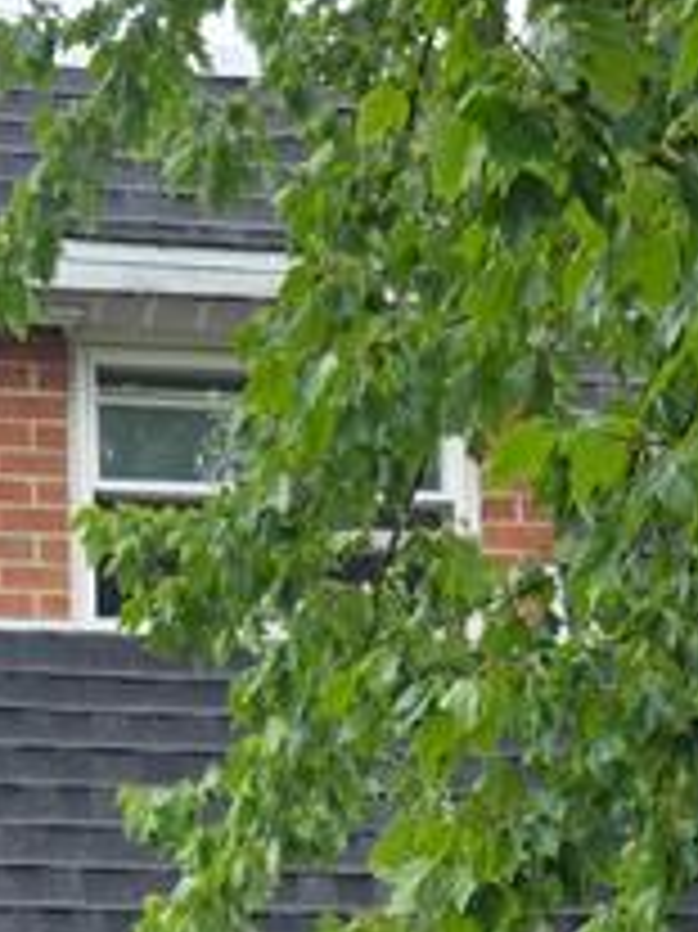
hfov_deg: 12.1
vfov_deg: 13.6
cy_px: 1945
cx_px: -72
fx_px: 3230
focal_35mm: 120
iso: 25
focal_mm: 5.4
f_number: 1.8
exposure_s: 1/579
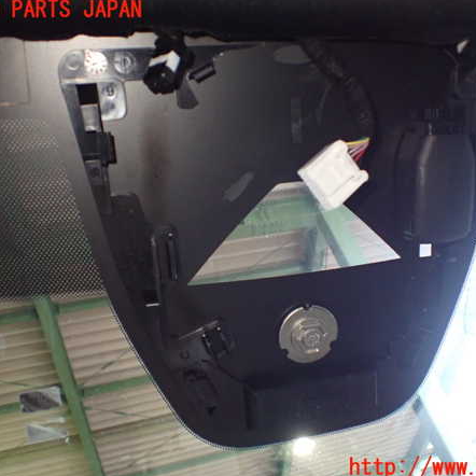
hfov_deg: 45.9
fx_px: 560
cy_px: 239
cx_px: 269
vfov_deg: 46.0
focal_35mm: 36
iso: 800
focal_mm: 5.4
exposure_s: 1/80
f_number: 2.3
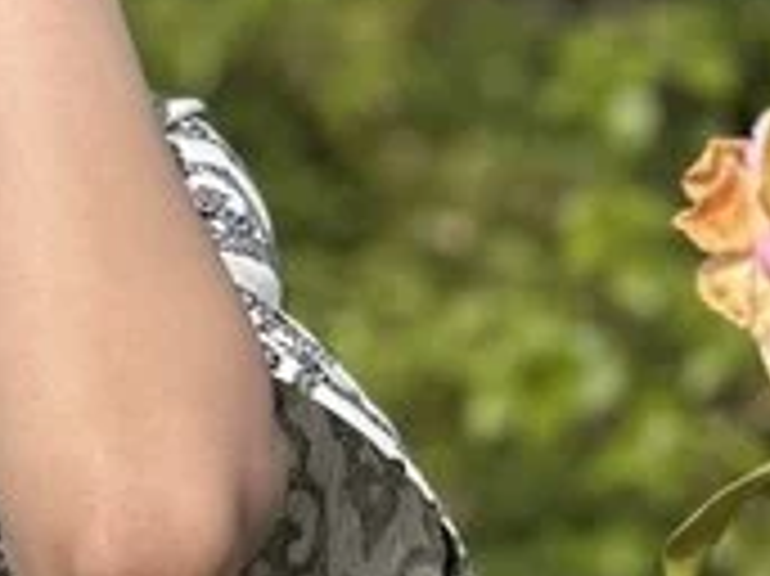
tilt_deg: -3.0
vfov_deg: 5.1
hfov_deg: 6.8
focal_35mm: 289
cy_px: 112
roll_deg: +0.0
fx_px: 6424
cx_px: -306
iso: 32
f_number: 2.8
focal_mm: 9
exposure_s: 1/440
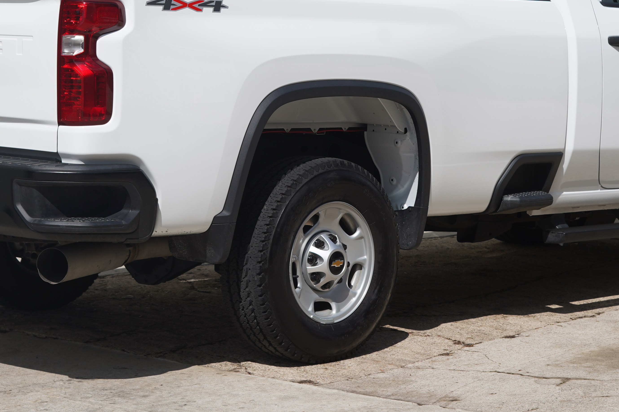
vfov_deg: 12.5
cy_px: 74
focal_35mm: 109
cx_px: 347
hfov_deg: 18.7
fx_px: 1874
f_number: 7.1
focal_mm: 50
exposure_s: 1/500
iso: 100
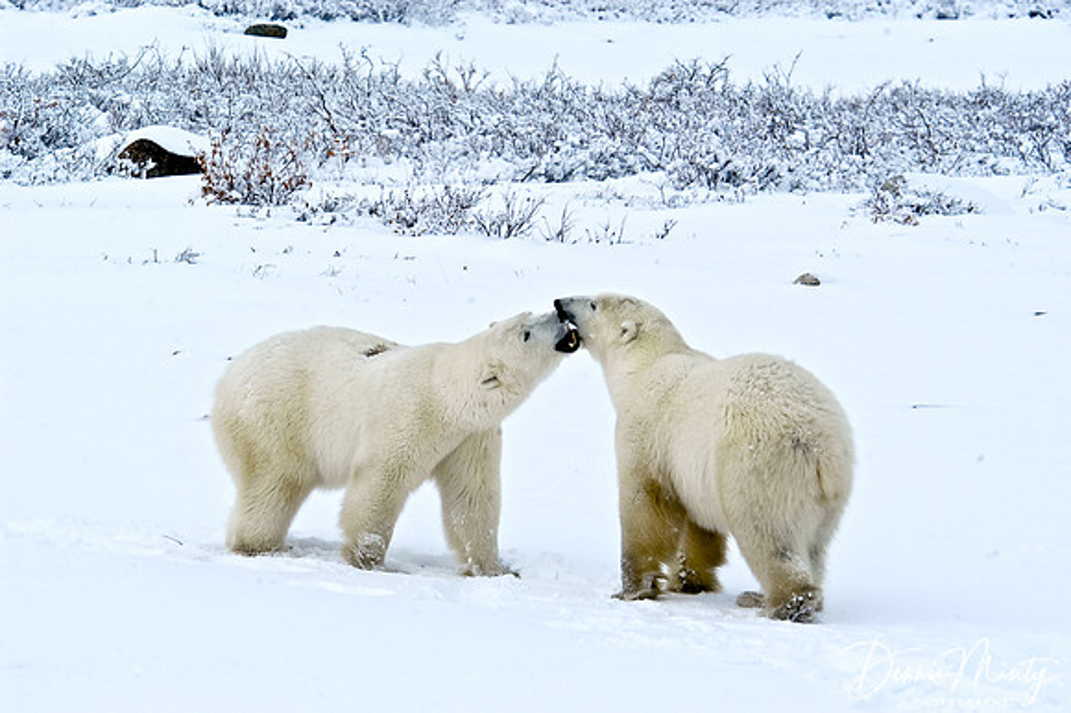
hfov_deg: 7.9
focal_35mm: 262
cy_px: 356
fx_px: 7805
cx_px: 536
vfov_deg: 5.2
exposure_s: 1/180
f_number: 8
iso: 250
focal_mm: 175
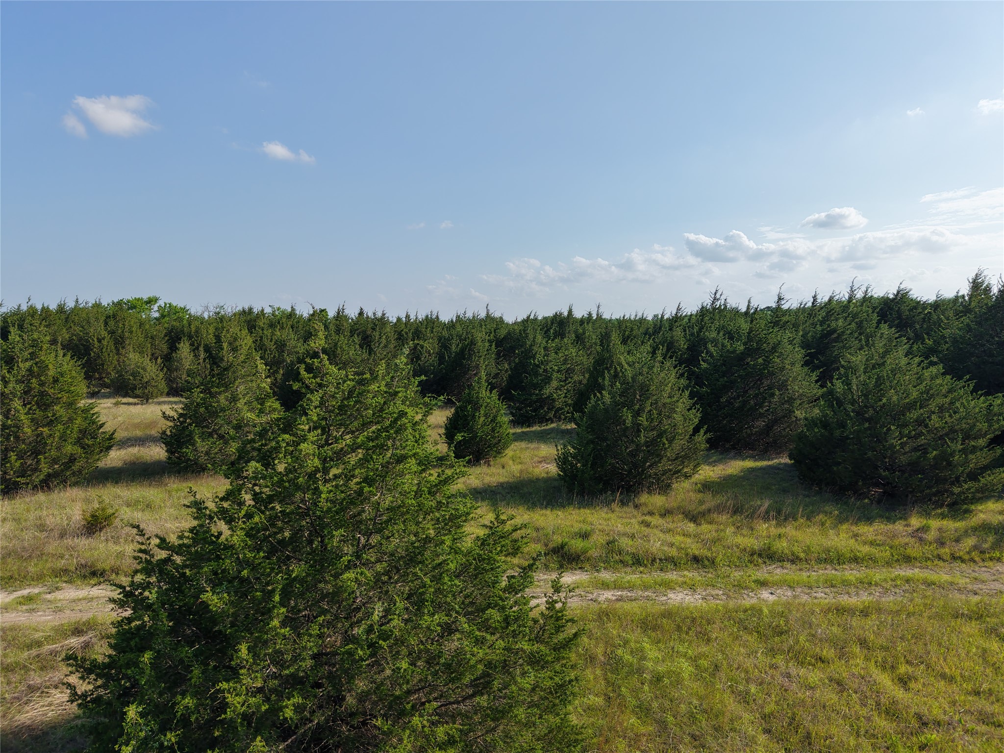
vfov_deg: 56.8
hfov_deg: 71.6
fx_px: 696
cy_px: 376
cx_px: 502
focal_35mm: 24
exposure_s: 1/6000
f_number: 1.8
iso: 280
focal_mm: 8.67
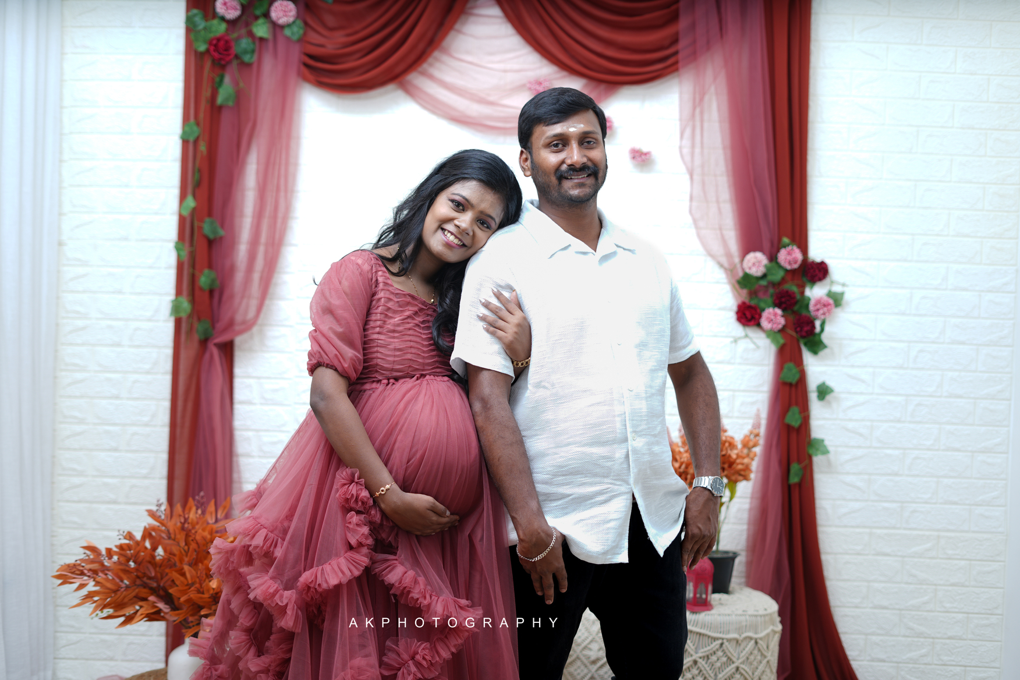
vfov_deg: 27.0
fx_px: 1417
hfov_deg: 39.6
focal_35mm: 50
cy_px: 340
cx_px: 510
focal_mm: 50
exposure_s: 1/200
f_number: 2.2
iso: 50
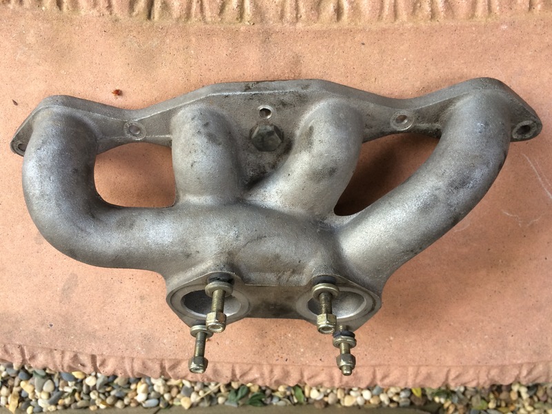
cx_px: 276
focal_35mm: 29
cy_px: 207
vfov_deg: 48.2
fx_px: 462
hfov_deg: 61.7
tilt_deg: -73.7
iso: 40
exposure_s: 1/40
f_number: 2.2
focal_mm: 4.15
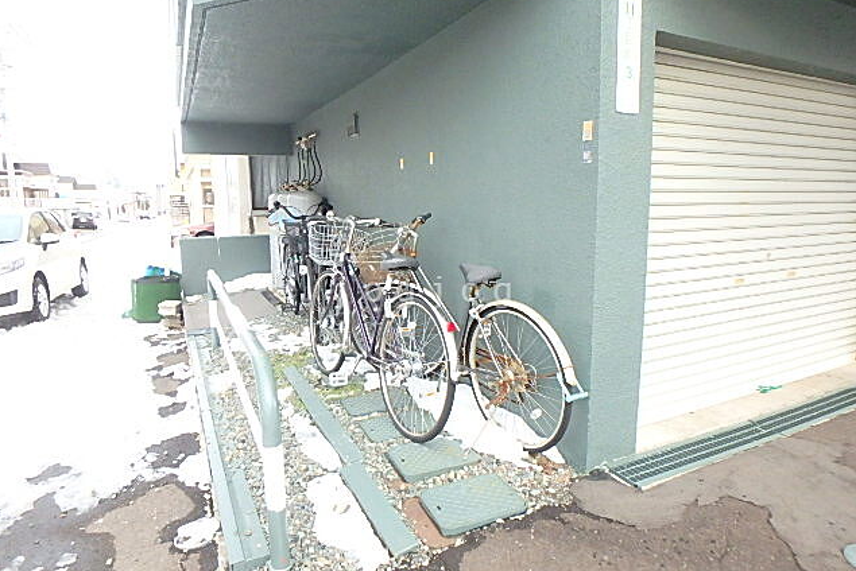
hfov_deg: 78.6
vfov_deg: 57.3
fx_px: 523
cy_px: 292
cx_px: 426
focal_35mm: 22
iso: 640
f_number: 3.5
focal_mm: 3.7
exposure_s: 1/250
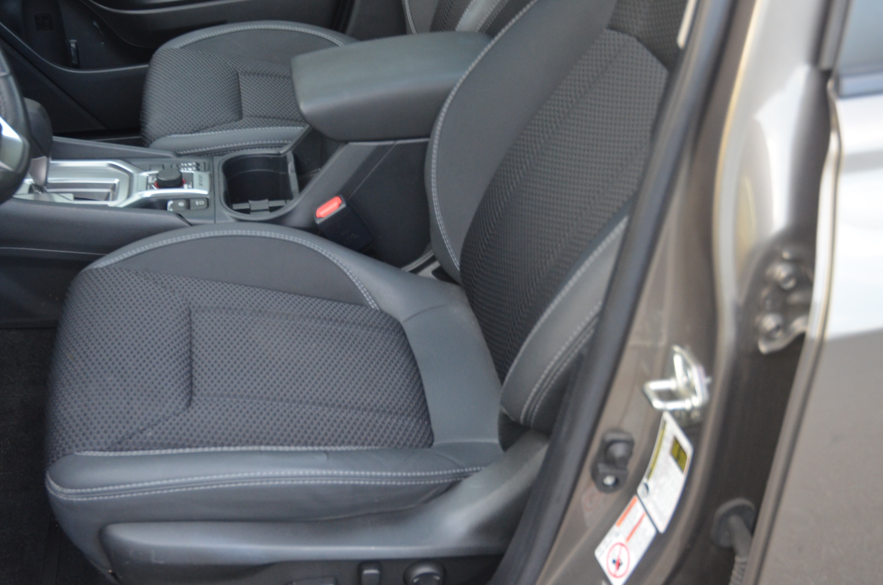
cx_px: 371
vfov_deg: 26.1
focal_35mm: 52
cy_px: 285
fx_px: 1263
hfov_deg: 38.4
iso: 1000
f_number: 3.8
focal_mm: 29
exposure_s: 1/30
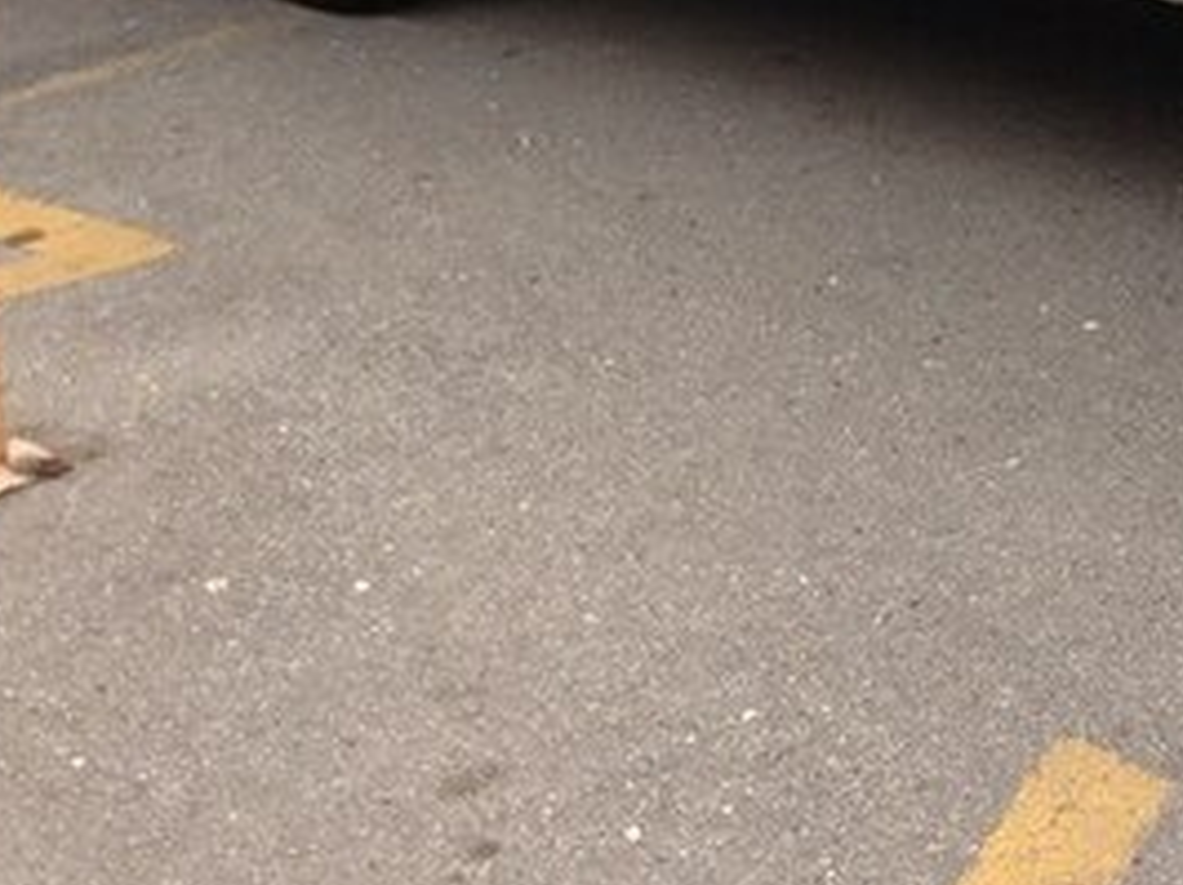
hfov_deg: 23.1
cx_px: 1116
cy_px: -113
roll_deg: +0.6
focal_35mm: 82
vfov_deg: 17.3
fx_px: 2800
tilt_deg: -15.3
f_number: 2.4
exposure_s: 1/254
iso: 50
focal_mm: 4.12
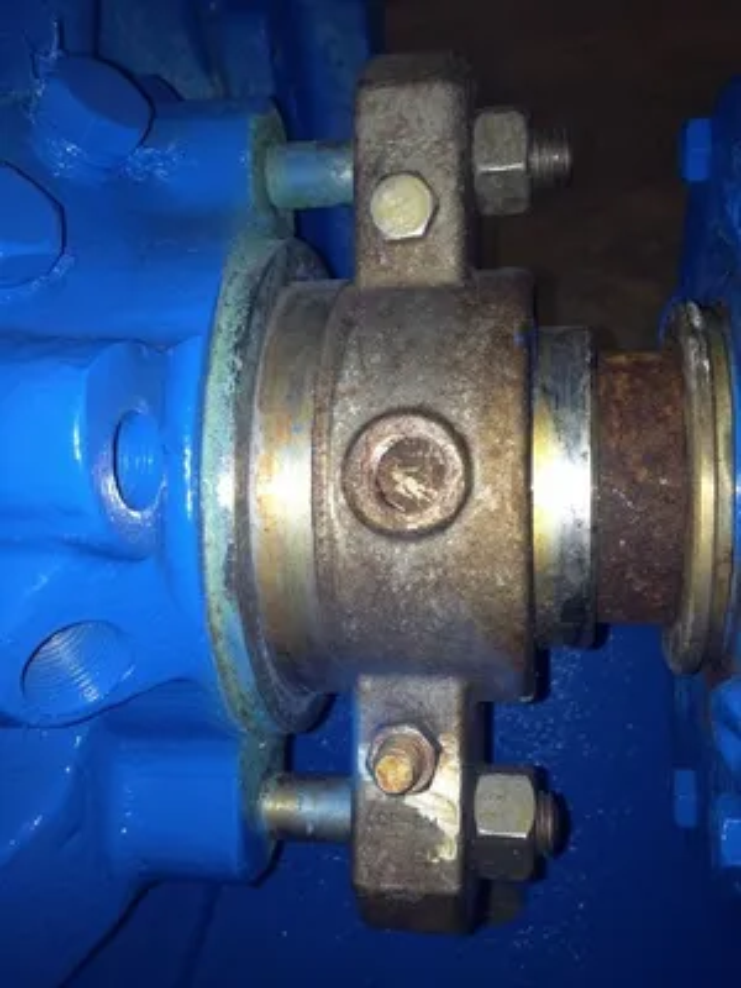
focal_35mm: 35
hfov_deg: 40.7
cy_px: 494
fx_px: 999
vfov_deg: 52.6
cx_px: 370
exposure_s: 1/27
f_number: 2.4
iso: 50
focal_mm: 4.28
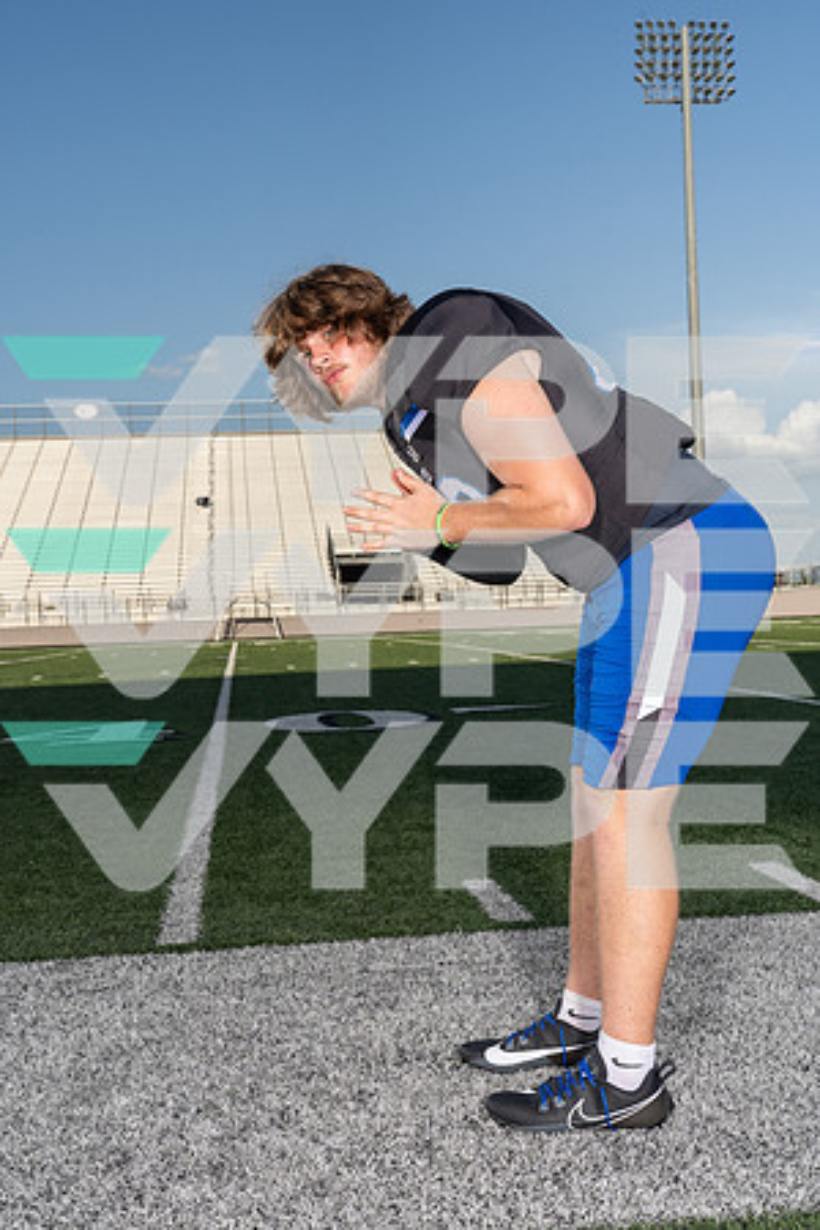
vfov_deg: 47.4
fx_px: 1401
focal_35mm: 41
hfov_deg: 32.6
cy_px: 615
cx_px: 410
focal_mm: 41
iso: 160
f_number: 11
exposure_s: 1/250
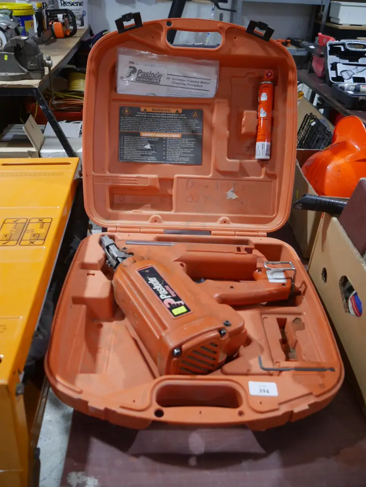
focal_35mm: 28
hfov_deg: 49.7
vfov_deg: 63.4
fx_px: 395
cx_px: 183
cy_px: 244
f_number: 3.5
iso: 500
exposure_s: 1/60
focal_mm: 14
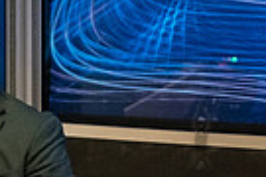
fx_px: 2660
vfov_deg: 3.8
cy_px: 79
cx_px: 111
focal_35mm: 360
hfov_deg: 5.7
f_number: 3.5
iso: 6400
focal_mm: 70
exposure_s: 1/200
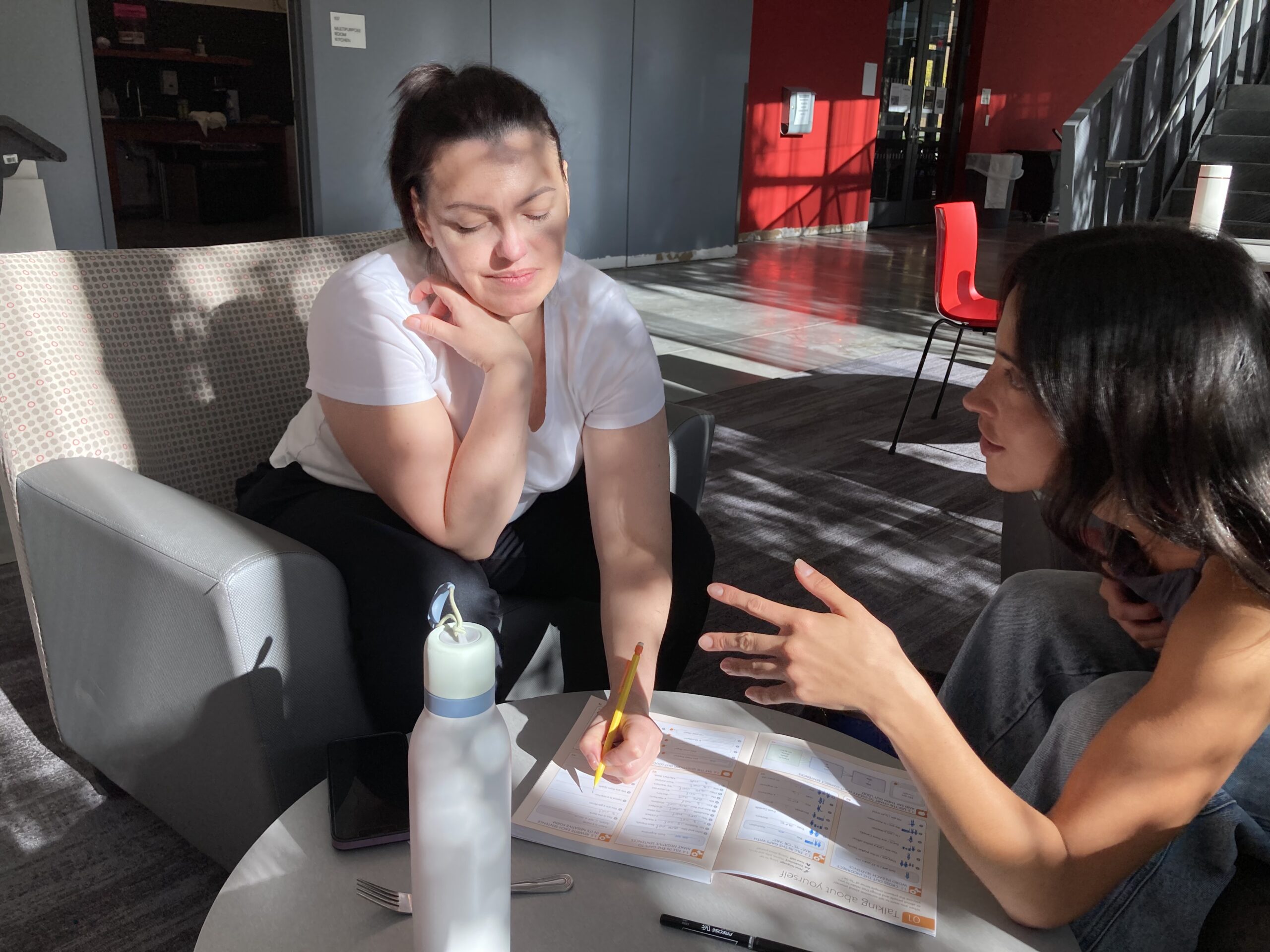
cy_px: 476
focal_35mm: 28
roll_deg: -1.7
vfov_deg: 49.7
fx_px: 1027
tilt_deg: -19.1
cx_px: 635
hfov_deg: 63.4
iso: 20
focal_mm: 3.99
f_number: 1.8
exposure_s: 1/665
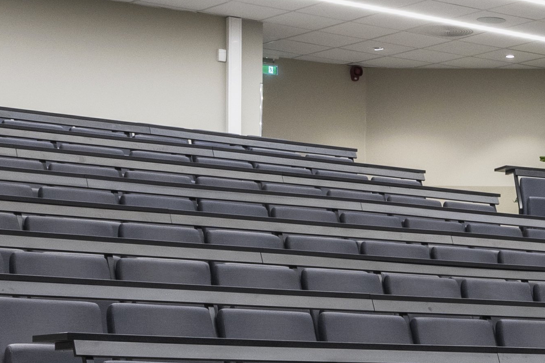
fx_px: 1830
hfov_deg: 15.8
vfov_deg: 11.2
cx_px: 763
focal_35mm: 121
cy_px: 400
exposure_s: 1/6
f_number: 9
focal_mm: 17
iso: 200
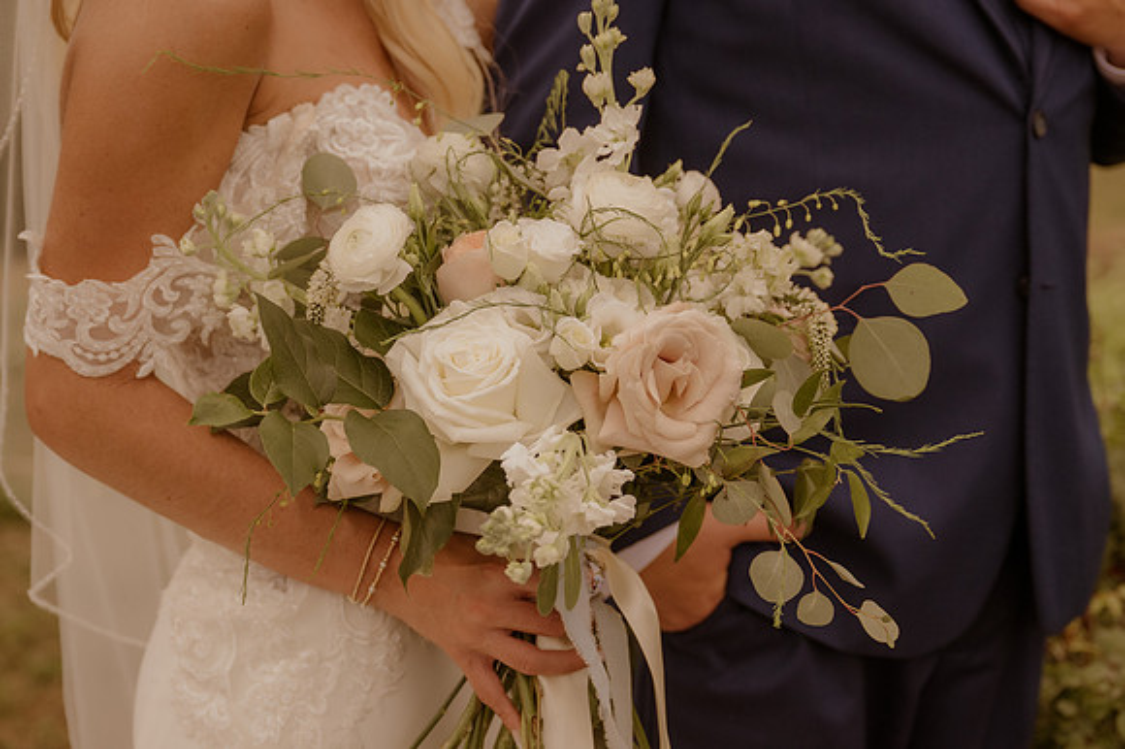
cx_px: 562
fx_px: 2092
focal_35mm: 67
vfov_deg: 20.3
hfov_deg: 30.1
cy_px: 374
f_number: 3.2
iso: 1000
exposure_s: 1/1250
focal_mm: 45
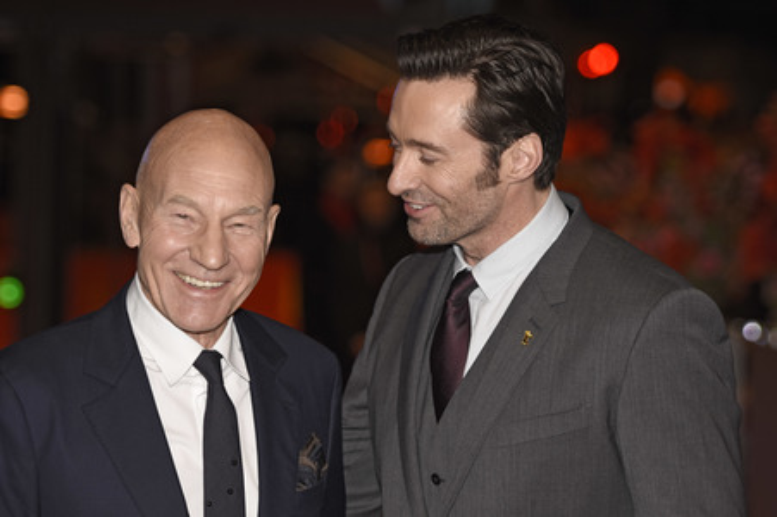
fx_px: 3623
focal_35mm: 168
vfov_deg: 8.2
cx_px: 388
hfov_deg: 12.2
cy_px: 258
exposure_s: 1/500
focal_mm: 112
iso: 400
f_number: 3.2
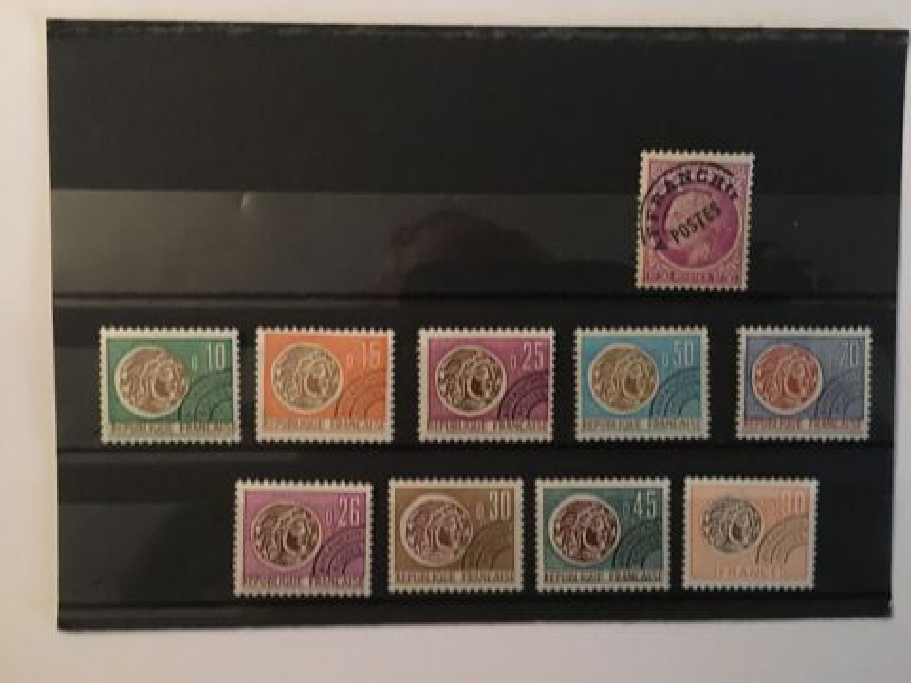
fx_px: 763
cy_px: 342
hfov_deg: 61.7
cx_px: 456
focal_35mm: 29
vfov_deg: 48.2
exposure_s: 1/17
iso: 500
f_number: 2.2
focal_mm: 4.15
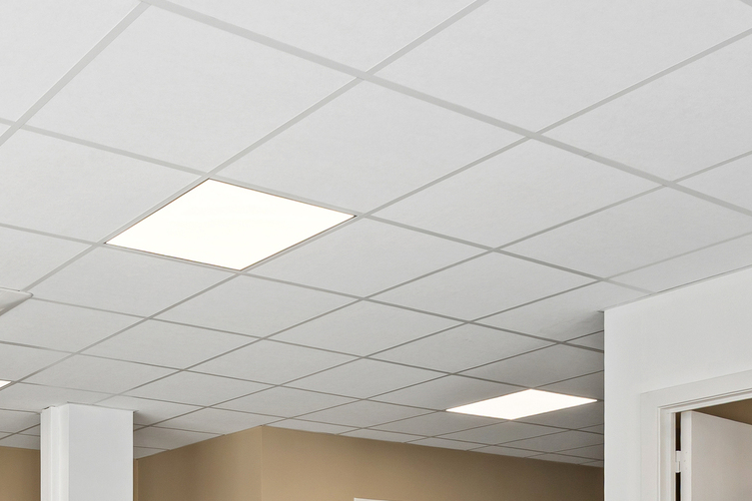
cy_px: 675
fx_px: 1065
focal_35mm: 51
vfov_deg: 23.1
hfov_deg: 36.3
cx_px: 62
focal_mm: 16
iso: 400
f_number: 11
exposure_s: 1/5
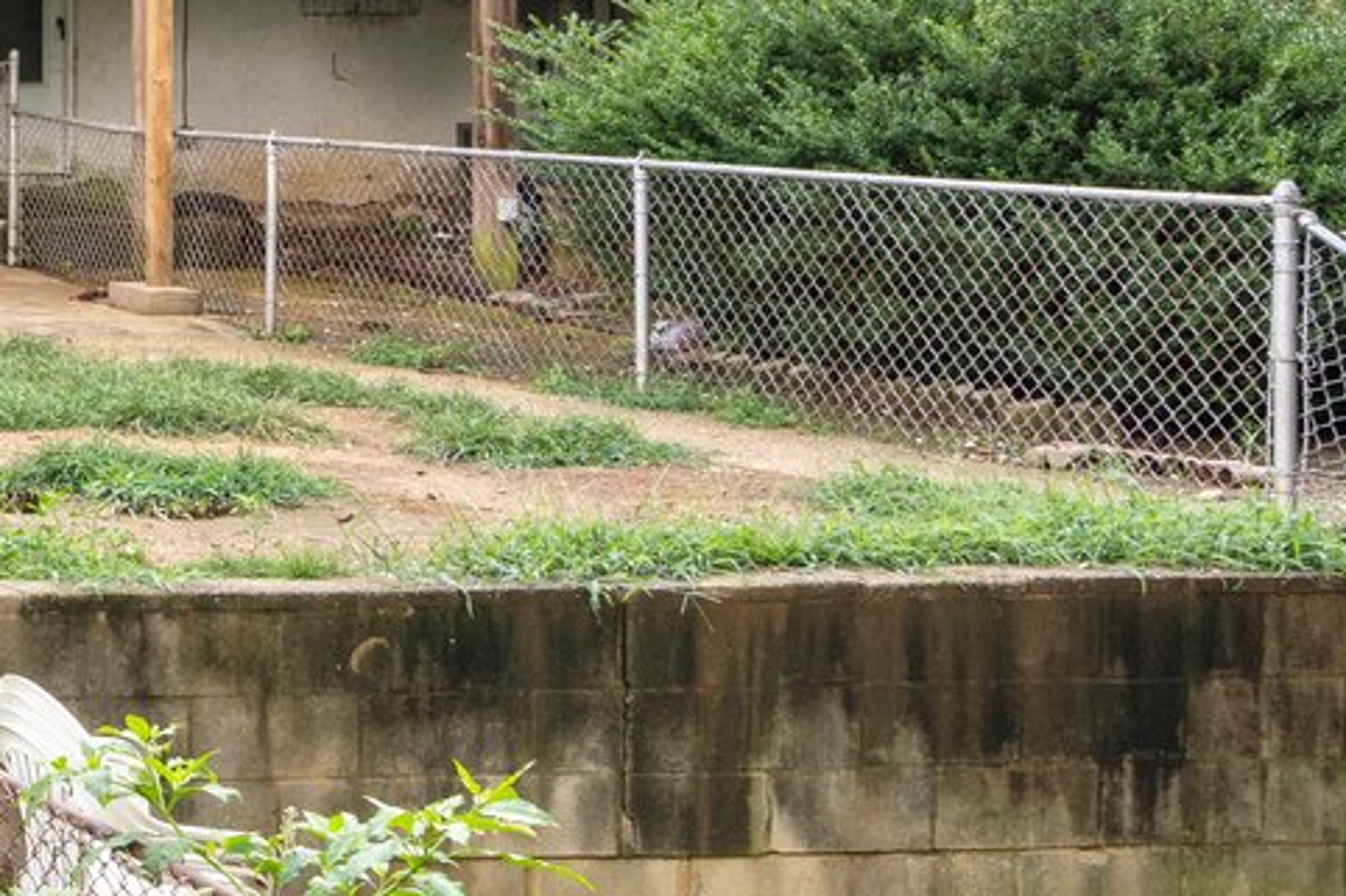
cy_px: -394
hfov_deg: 19.4
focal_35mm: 68
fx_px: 2541
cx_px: -1254
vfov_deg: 18.1
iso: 100
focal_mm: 16
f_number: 8
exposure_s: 1/30
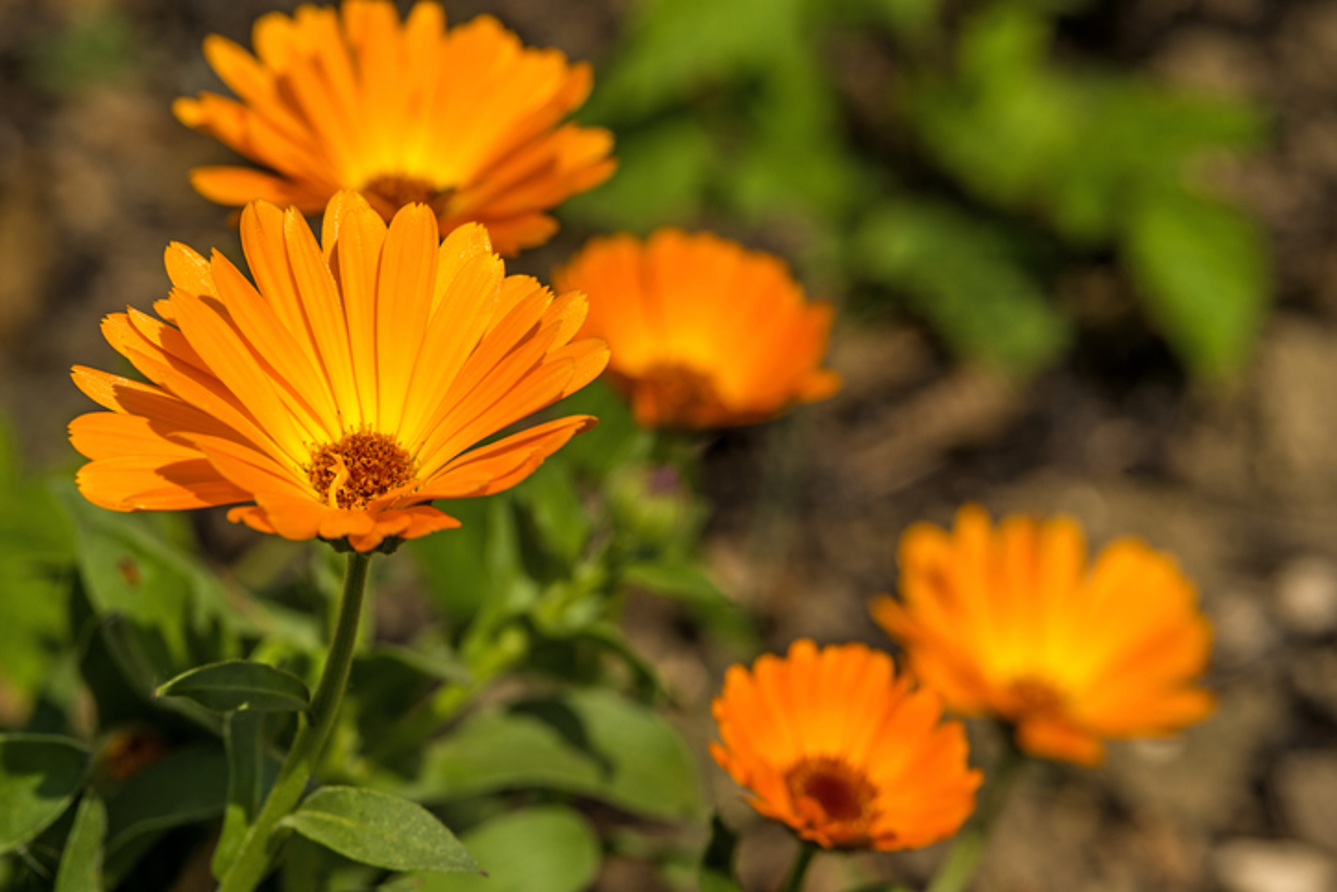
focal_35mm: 105
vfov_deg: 13.0
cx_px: 668
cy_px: 446
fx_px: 3900
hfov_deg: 19.5
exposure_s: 1/500
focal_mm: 105
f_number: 13
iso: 250
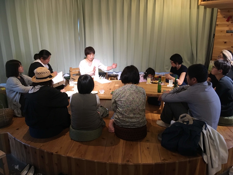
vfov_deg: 48.2
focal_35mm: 29
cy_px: 88
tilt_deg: -15.7
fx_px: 195
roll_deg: +0.1
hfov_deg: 61.7
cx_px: 116
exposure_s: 1/30
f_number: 2.2
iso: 160
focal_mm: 4.15
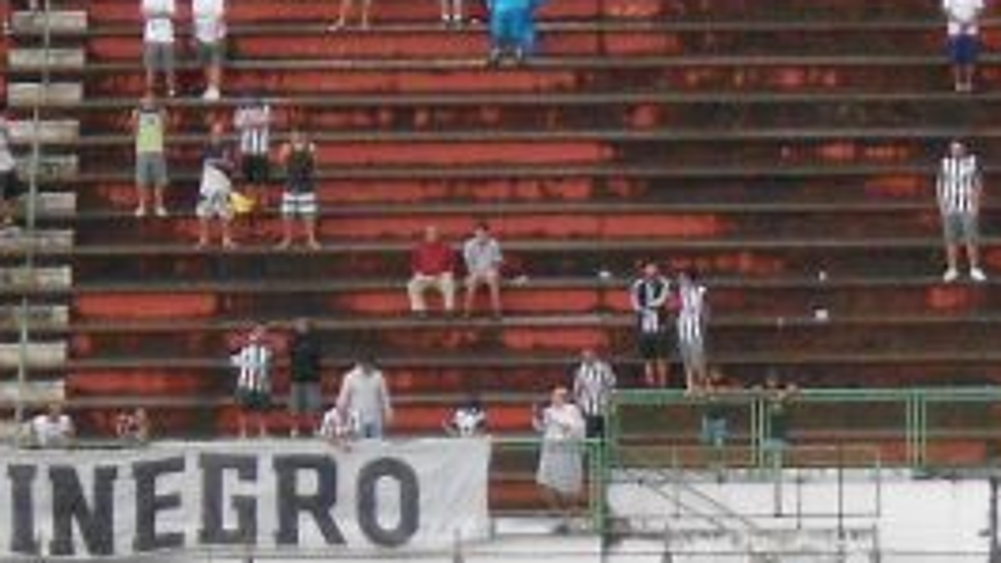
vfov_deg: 2.8
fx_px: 11333
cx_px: 563
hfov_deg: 5.1
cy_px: 1088
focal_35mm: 427
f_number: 6.5
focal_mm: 23
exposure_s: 1/125
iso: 400
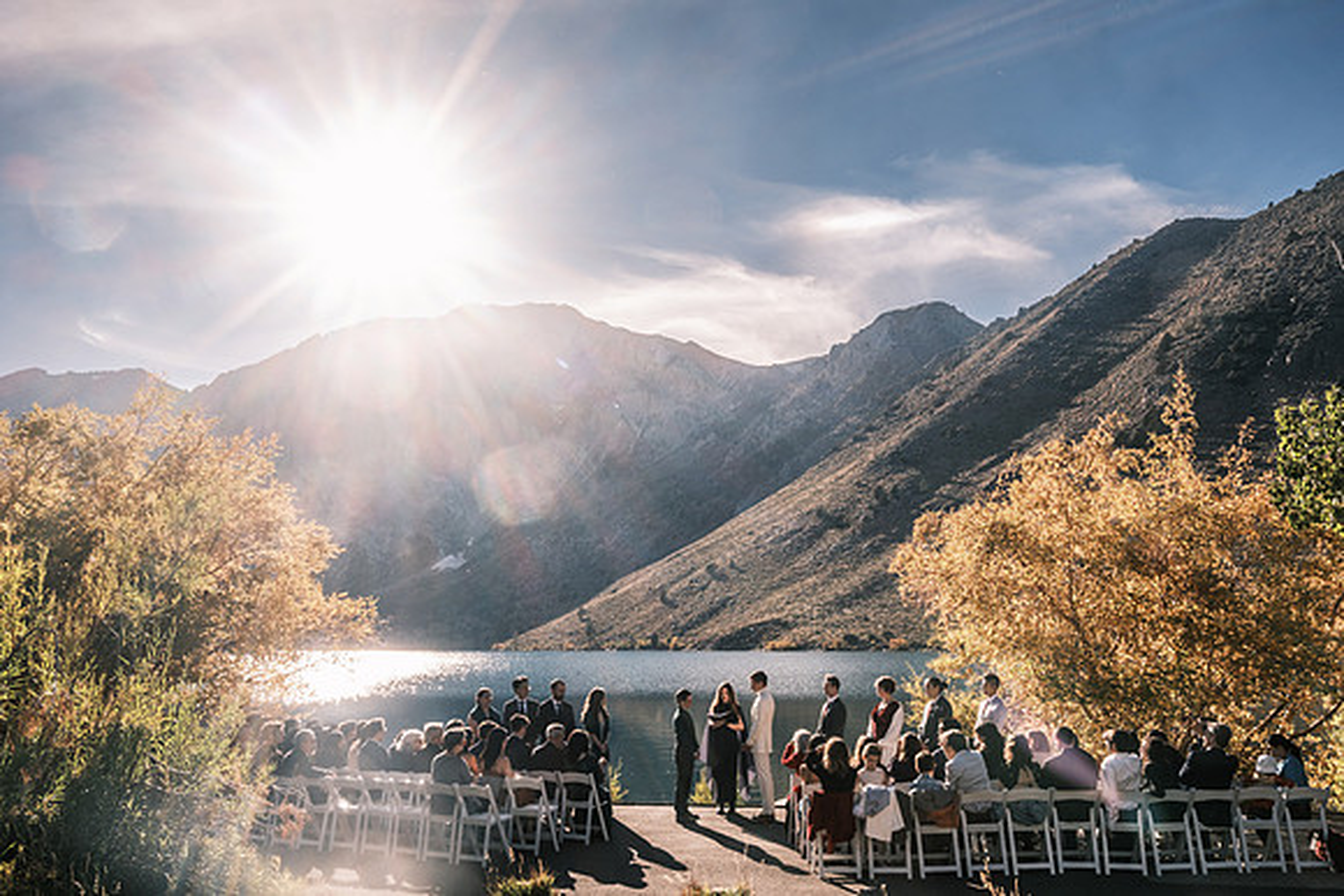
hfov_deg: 66.2
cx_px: 672
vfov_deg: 47.0
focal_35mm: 28
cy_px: 448
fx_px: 1030
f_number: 13
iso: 160
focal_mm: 18
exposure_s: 1/180
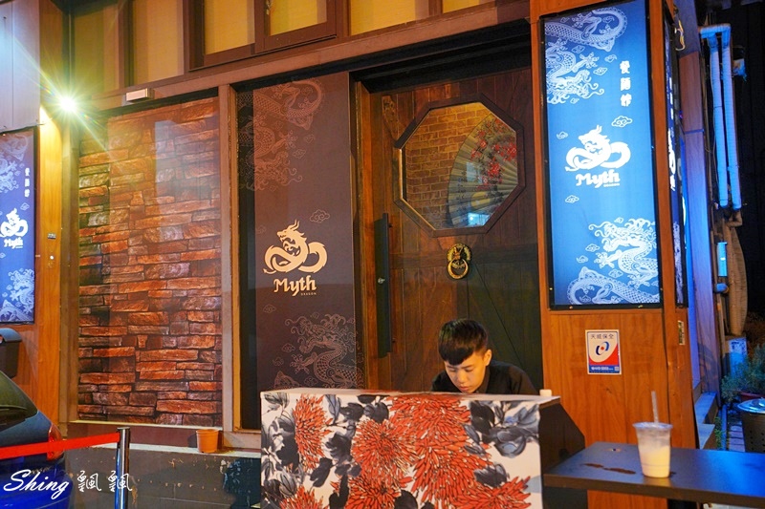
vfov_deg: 37.8
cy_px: 254
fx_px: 744
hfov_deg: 54.4
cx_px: 382
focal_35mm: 35
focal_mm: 35
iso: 3200
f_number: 4
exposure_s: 1/25
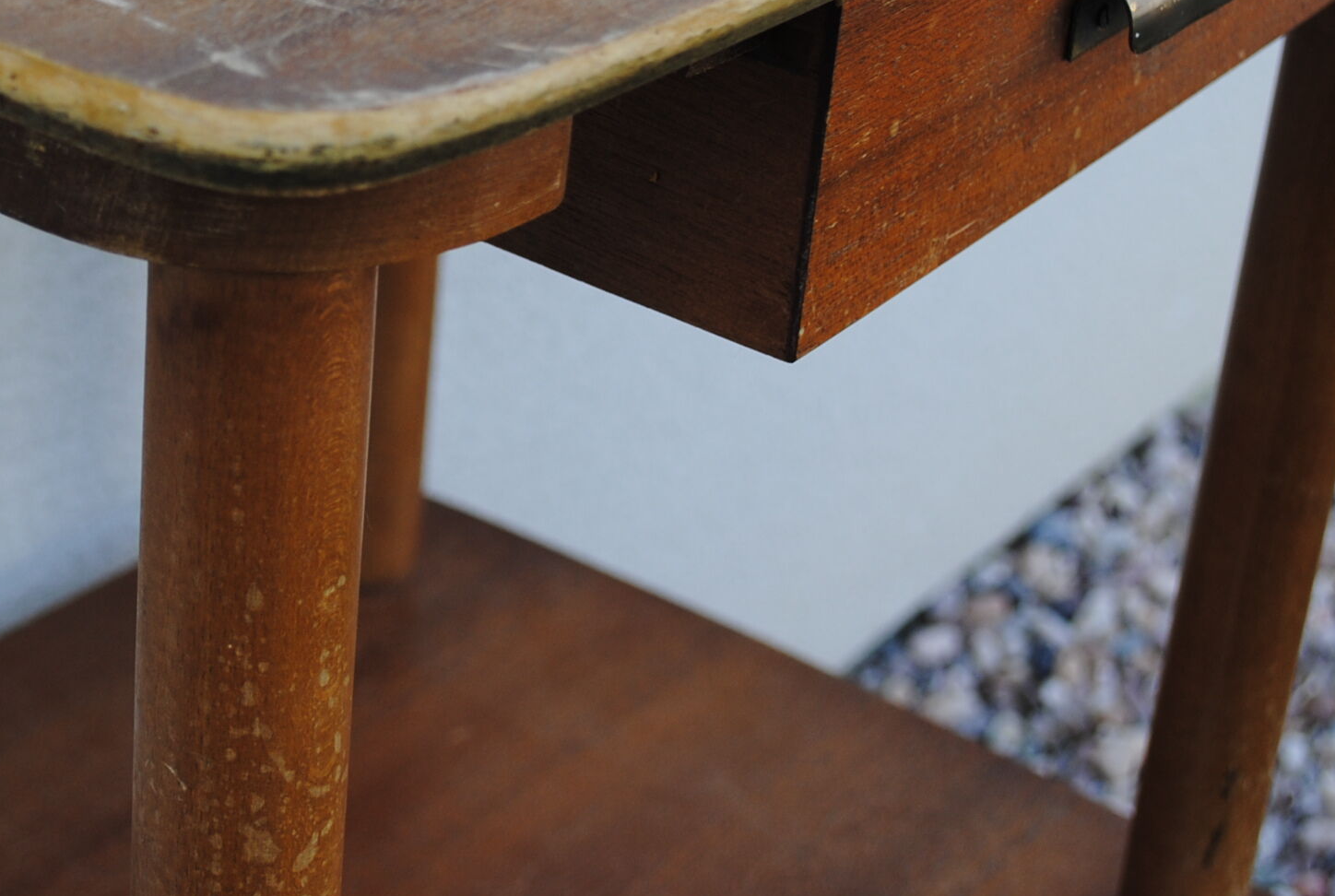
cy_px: 308
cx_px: 243
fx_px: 3567
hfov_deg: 20.9
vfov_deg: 14.3
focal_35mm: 96
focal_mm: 32
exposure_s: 1/125
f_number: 5.6
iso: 110
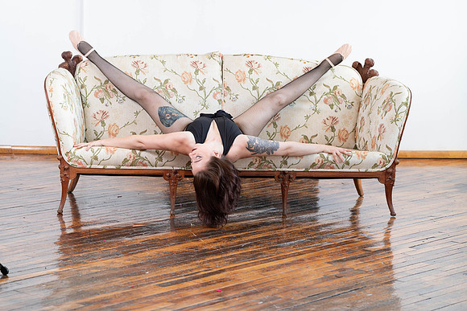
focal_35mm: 100
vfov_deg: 13.7
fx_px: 1297
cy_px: 156
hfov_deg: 20.4
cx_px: 234
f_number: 6.3
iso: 320
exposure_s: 1/25
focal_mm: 100
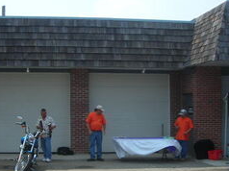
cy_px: 103
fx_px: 423
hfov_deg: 29.8
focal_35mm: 64
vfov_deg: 22.9
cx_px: 60
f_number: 6.4
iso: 50
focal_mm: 6.3
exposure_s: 1/160
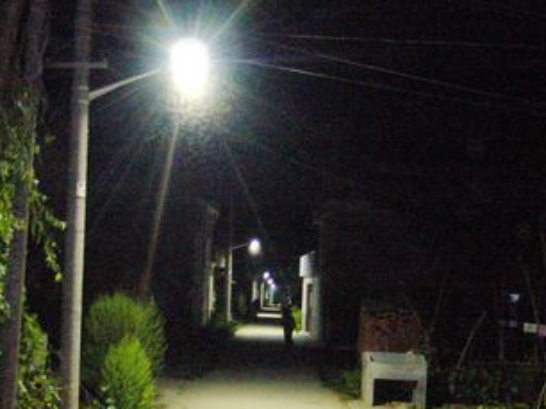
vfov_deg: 23.1
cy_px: 277
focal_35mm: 63
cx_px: 180
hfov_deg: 30.5
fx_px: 993
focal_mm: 5.8
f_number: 2.8
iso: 400
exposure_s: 1/8
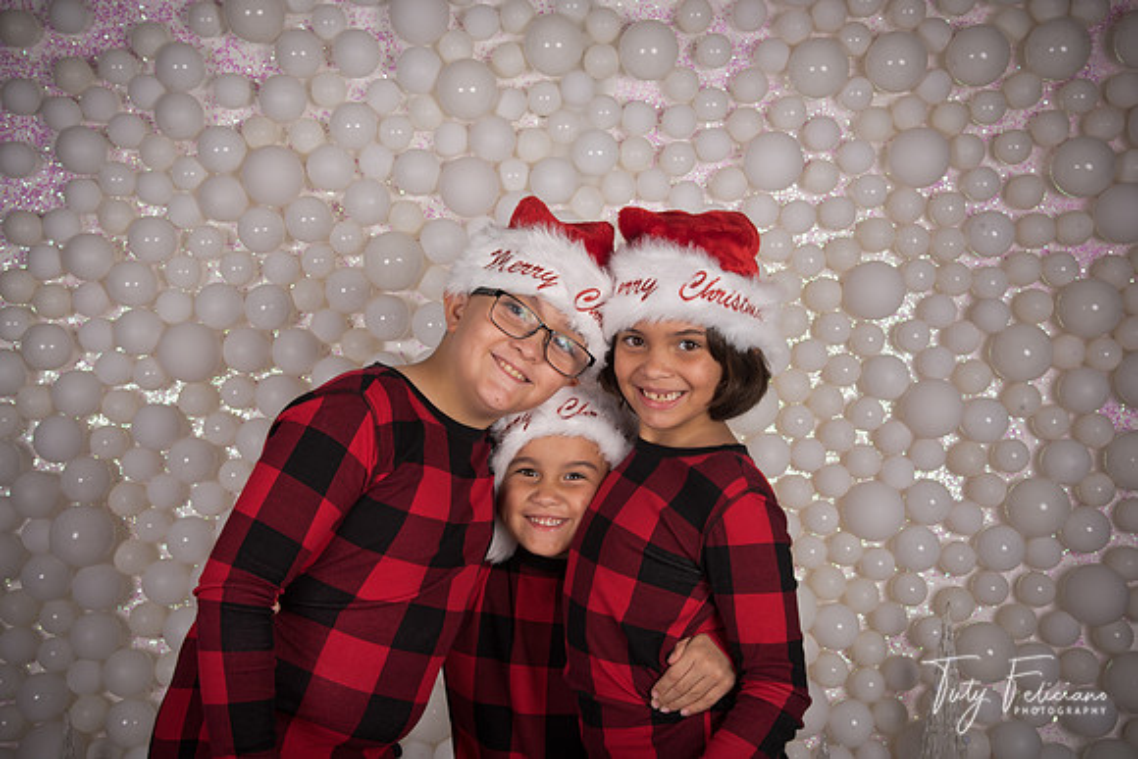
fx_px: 1644
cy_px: 380
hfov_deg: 38.2
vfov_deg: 26.0
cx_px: 569
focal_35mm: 52
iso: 50
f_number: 14
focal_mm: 52
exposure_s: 1/200
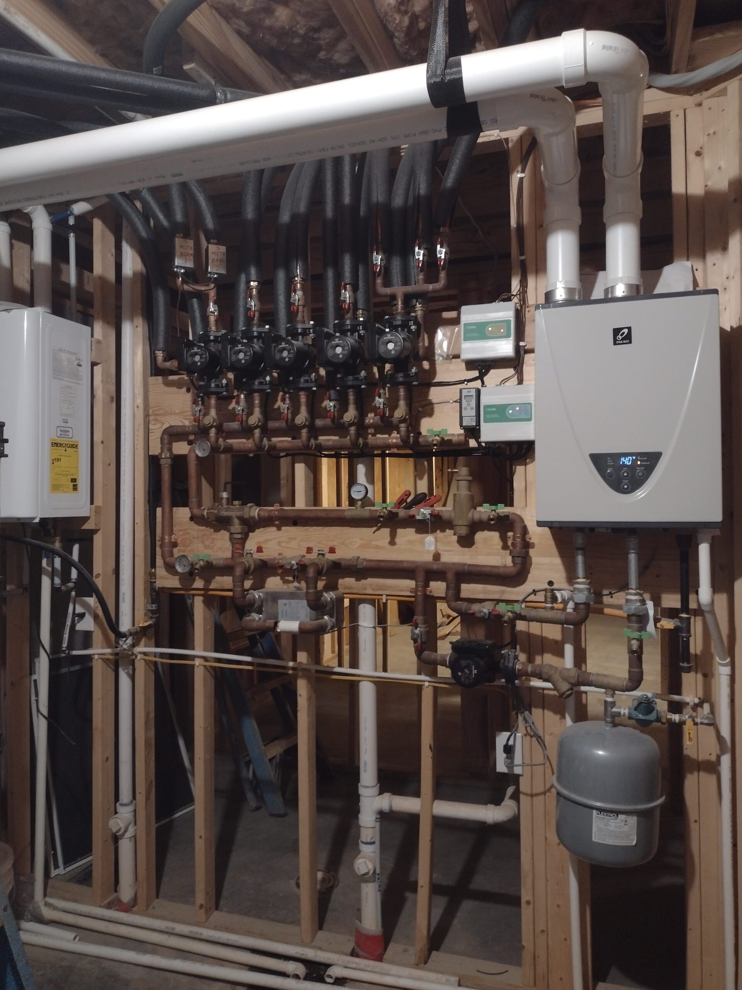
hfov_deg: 51.4
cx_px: 371
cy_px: 495
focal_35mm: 27
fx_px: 772
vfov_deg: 65.3
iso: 672
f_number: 1.7
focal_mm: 4.71
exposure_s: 1/24
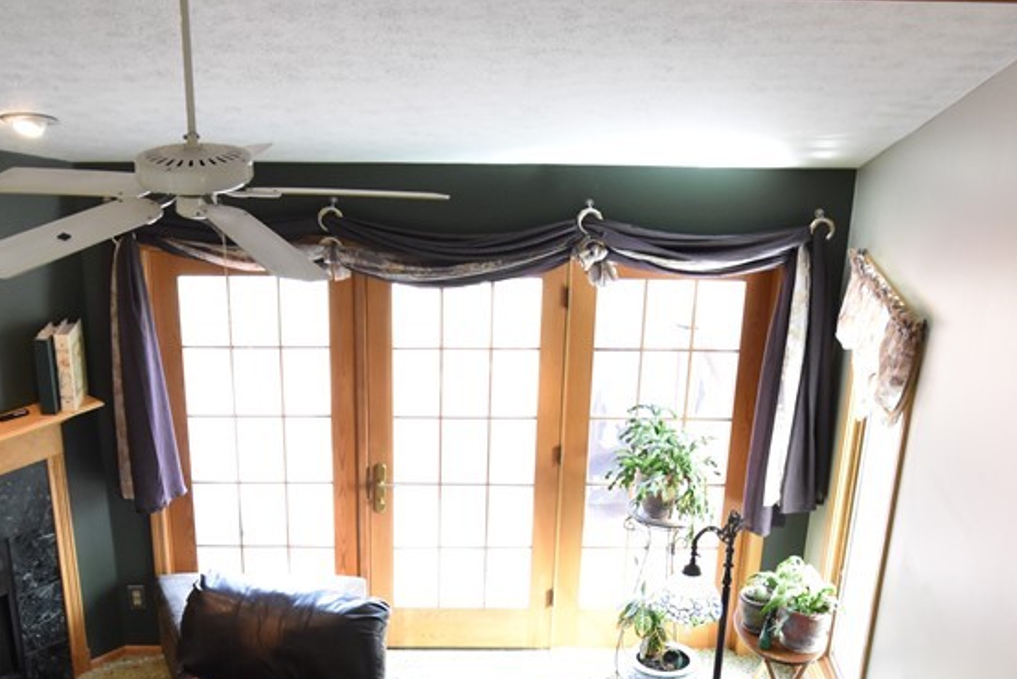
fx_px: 1498
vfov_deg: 24.6
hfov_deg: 37.5
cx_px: 462
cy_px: 635
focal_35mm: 53
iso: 2000
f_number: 4.5
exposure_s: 1/100
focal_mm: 18
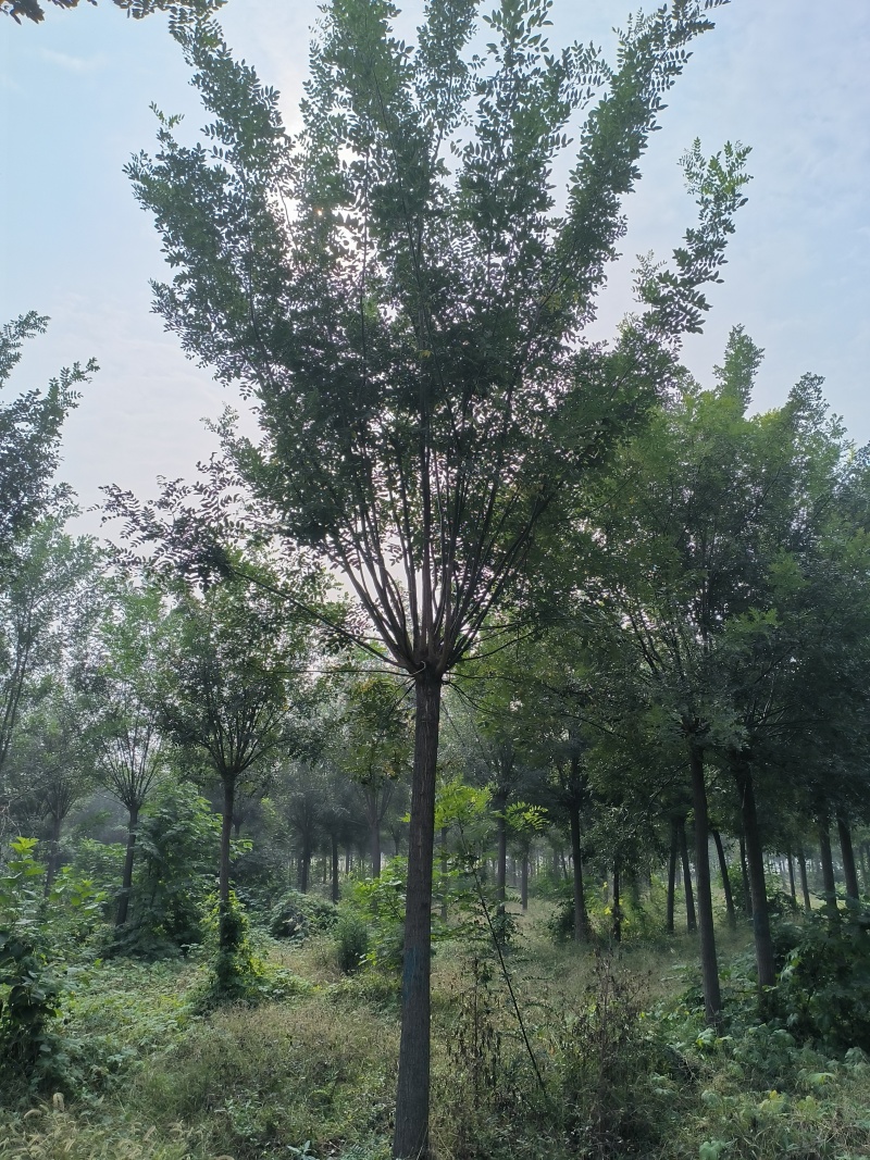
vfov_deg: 65.3
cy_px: 580
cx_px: 435
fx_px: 905
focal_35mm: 27
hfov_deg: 51.3
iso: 100
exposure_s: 1/1040
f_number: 1.9
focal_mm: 5.52
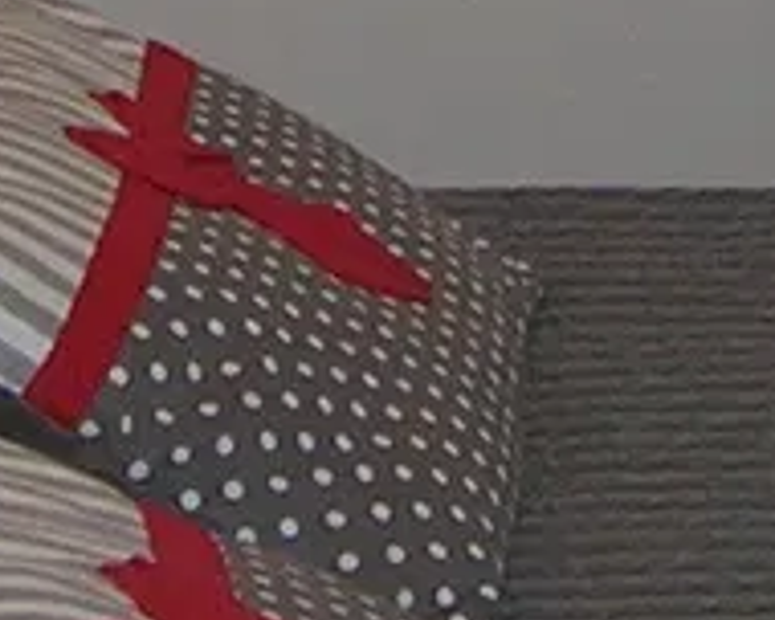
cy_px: -781
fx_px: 6399
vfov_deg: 5.4
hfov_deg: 6.9
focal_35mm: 279
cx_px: 755
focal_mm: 5.7
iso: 50
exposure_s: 1/60.1
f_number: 2.9
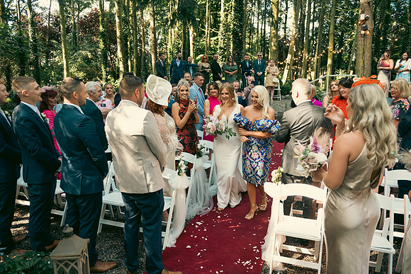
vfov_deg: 49.6
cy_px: 137
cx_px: 206
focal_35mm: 26
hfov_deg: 69.4
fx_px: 297
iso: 200
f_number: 3.5
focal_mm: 26
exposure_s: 1/160
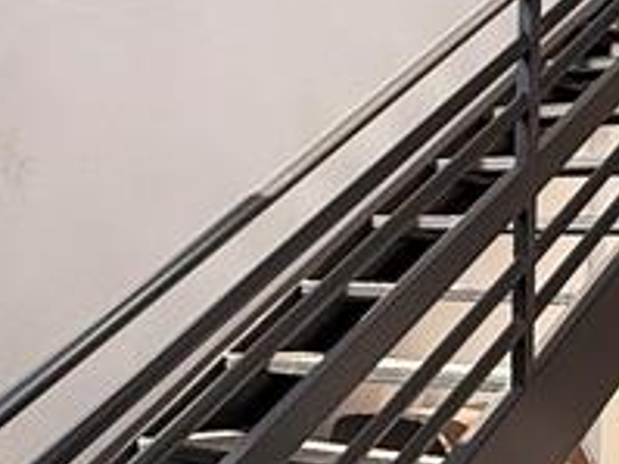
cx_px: 572
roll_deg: -1.5
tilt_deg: +0.9
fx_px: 1287
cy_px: 302
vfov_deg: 20.4
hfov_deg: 26.1
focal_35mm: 72
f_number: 2.2
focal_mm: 2.22
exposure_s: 1/585
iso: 50
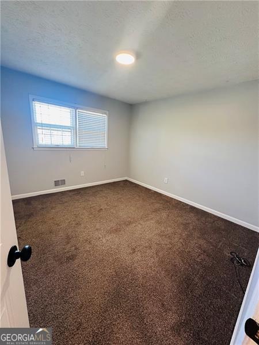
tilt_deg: -13.4
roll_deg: -4.6
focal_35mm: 14
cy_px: 172
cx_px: 130
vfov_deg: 102.1
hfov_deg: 85.7
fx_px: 140
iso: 320
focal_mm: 2.22
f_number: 2.2
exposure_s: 1/60
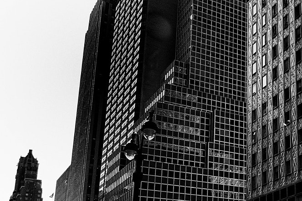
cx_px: 328
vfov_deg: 23.0
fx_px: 487
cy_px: 164
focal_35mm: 58
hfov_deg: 30.9
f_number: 4
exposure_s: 1/5000
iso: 2800
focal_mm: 24
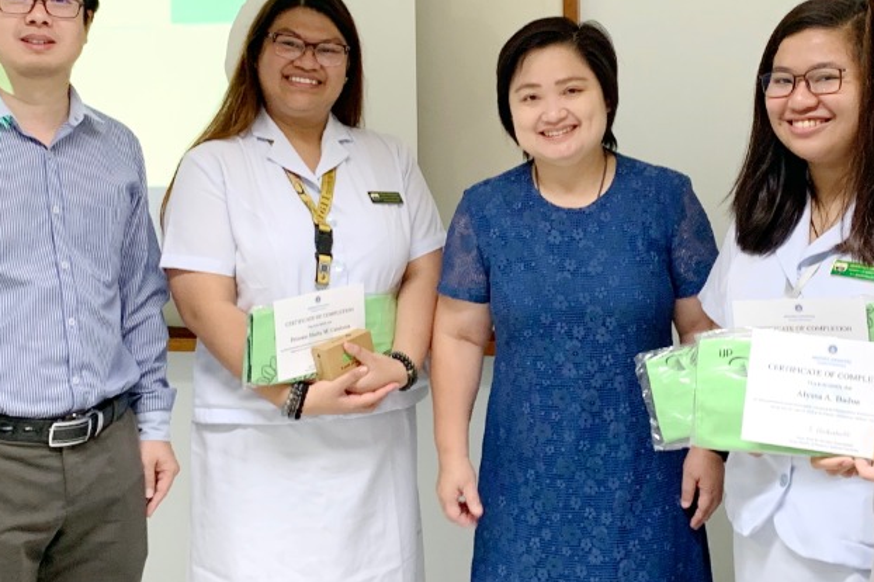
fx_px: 1407
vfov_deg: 23.3
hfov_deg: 34.5
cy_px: 195
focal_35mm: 58
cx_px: 493
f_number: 1.8
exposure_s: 1/50
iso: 125
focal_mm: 4.25
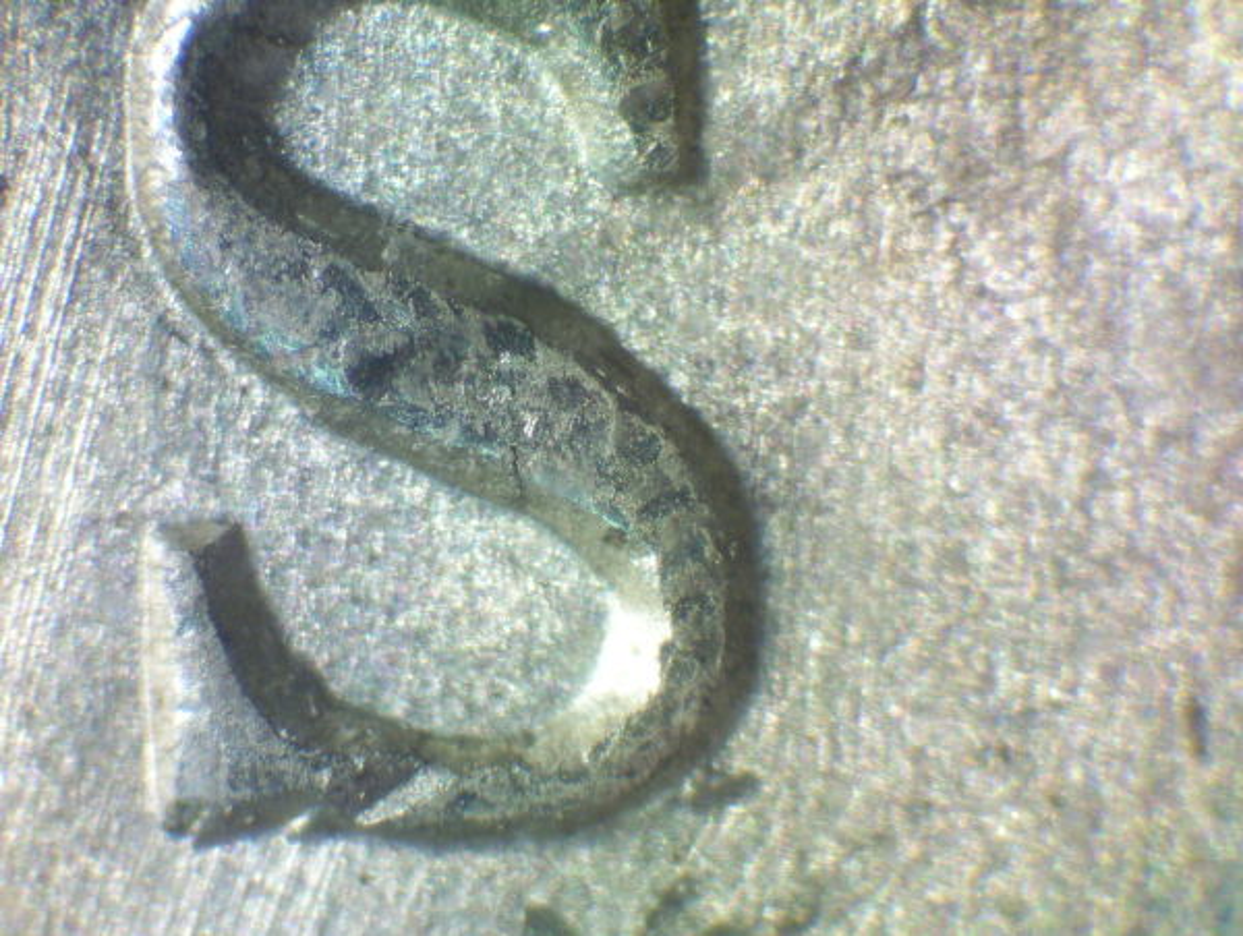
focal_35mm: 108
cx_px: 622
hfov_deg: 18.2
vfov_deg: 13.7
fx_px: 3884
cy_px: 468
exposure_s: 1/13
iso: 160
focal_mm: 18
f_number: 4.6
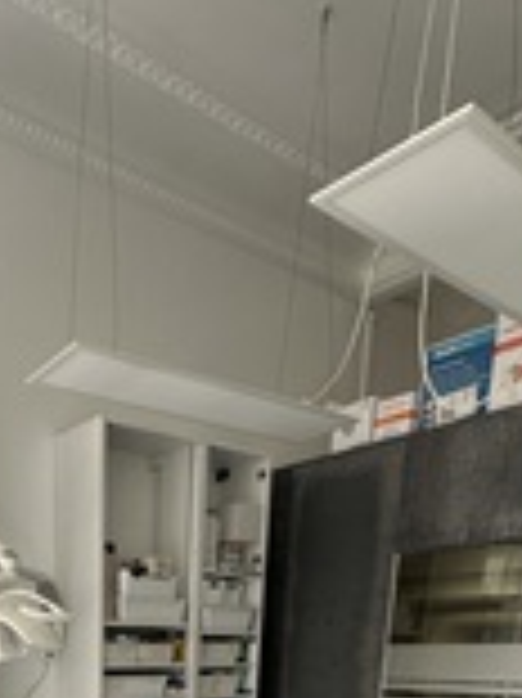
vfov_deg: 38.2
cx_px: 90
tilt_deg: -16.0
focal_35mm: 35
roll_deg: -0.4
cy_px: 849
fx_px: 705
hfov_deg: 38.8
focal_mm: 2.22
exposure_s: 1/99
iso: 80
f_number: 2.2
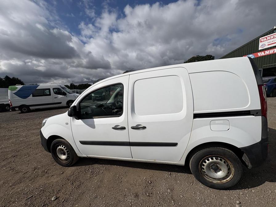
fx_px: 112
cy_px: 104
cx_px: 138
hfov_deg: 102.1
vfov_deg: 85.7
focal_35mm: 14
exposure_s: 1/6135
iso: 32
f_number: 2.2
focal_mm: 2.22
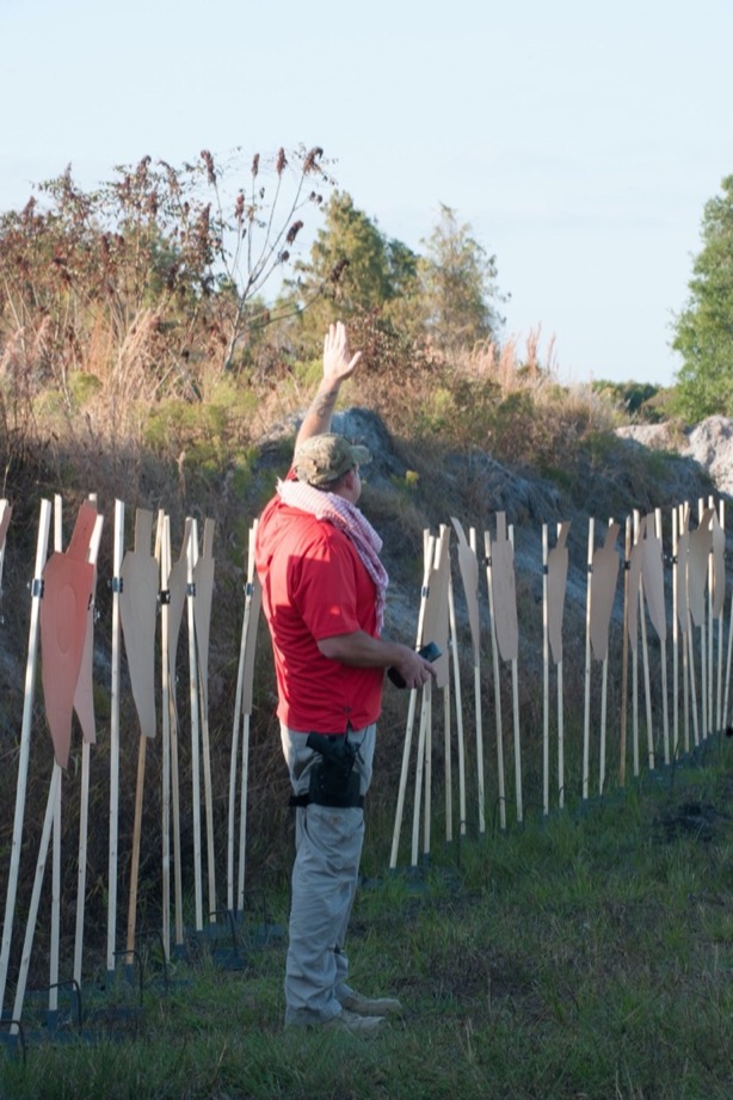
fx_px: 4123
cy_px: 550
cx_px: 366
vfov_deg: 15.2
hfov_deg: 10.2
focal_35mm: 135
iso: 500
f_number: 14
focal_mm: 135
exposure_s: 1/100
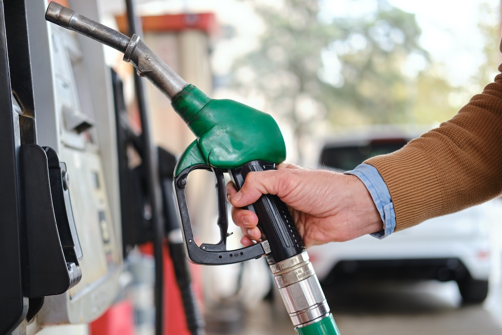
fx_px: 739
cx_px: 251
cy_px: 168
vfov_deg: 25.5
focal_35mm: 53
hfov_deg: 37.5
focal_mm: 35
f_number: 2
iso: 160
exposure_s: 1/125
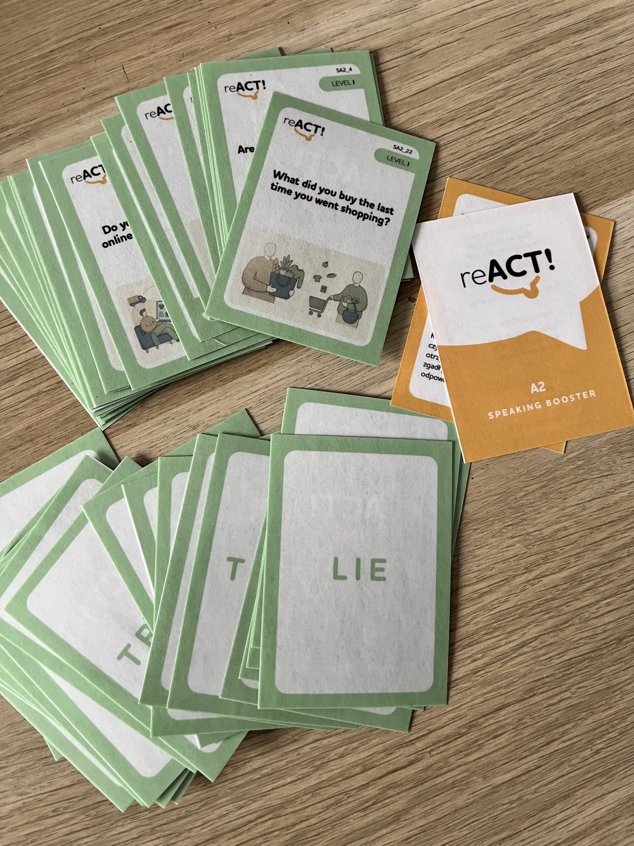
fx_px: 635
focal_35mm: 26
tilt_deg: -82.6
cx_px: 317
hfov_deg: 53.1
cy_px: 423
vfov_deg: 67.3
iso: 200
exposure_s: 1/52
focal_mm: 5.1
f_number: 1.6
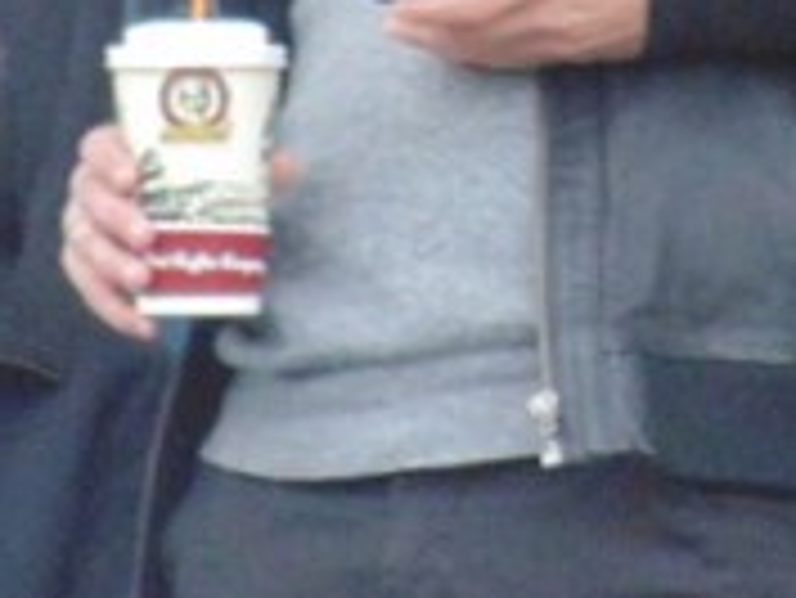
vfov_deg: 0.7
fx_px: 49703
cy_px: -236
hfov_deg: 0.9
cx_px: 391
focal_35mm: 2160
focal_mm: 104
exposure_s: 1/100
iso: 400
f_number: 5.9
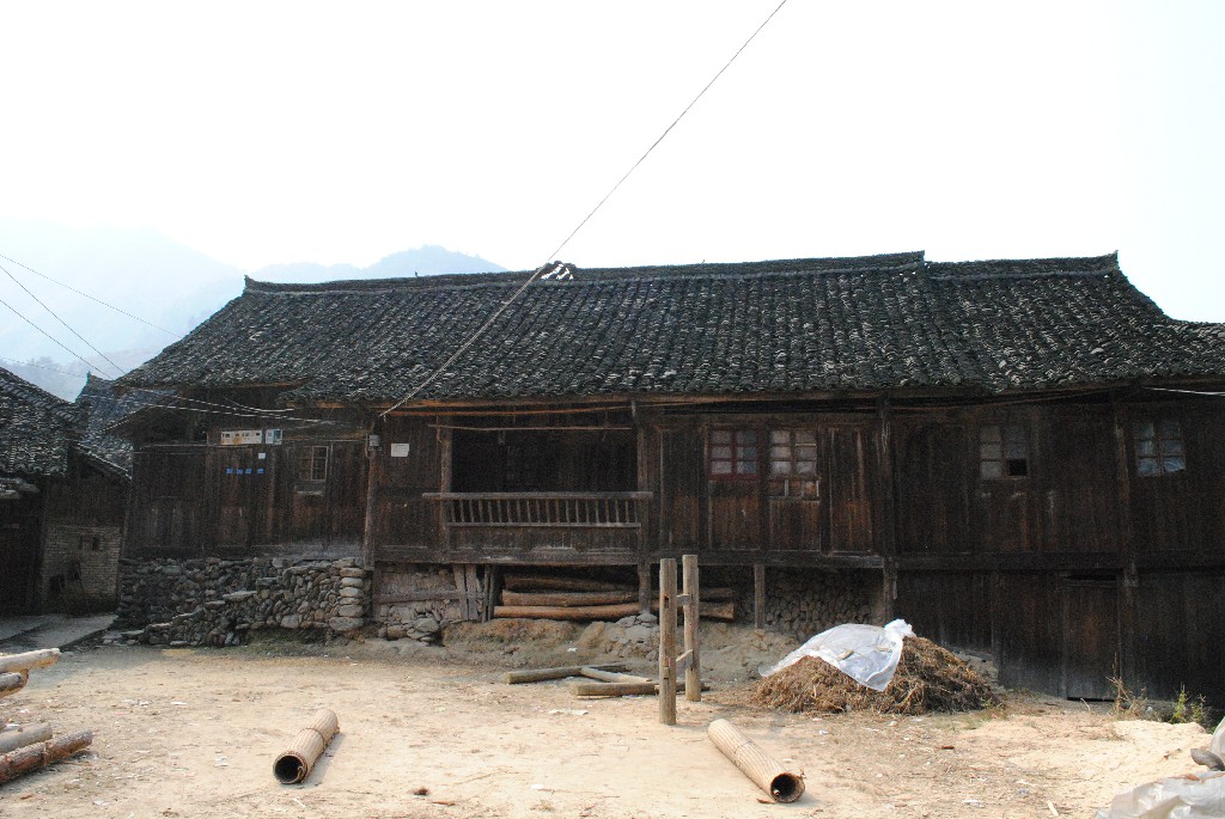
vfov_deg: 48.0
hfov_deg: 67.3
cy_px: 410
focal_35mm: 27
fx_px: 920
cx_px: 612
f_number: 13
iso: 1600
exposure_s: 1/640
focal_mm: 18
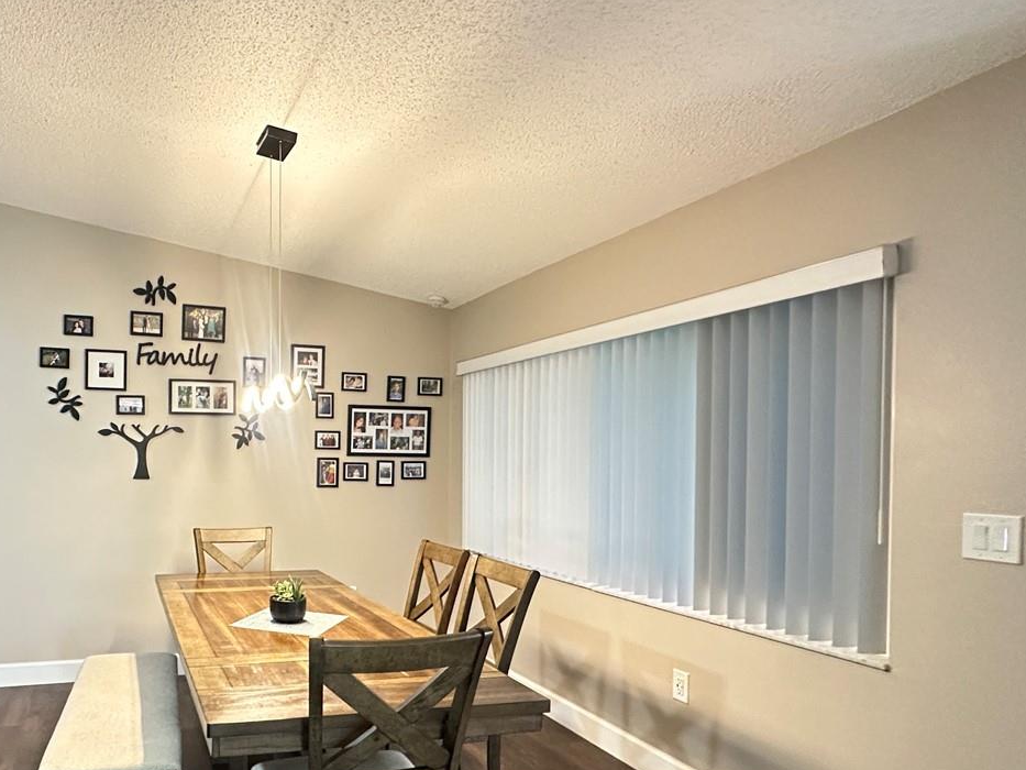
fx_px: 711
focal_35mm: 24
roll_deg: -0.5
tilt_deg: -1.7
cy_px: 474
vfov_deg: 56.2
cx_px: 268
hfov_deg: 67.5
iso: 800
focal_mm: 2.22
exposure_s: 1/60
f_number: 2.2
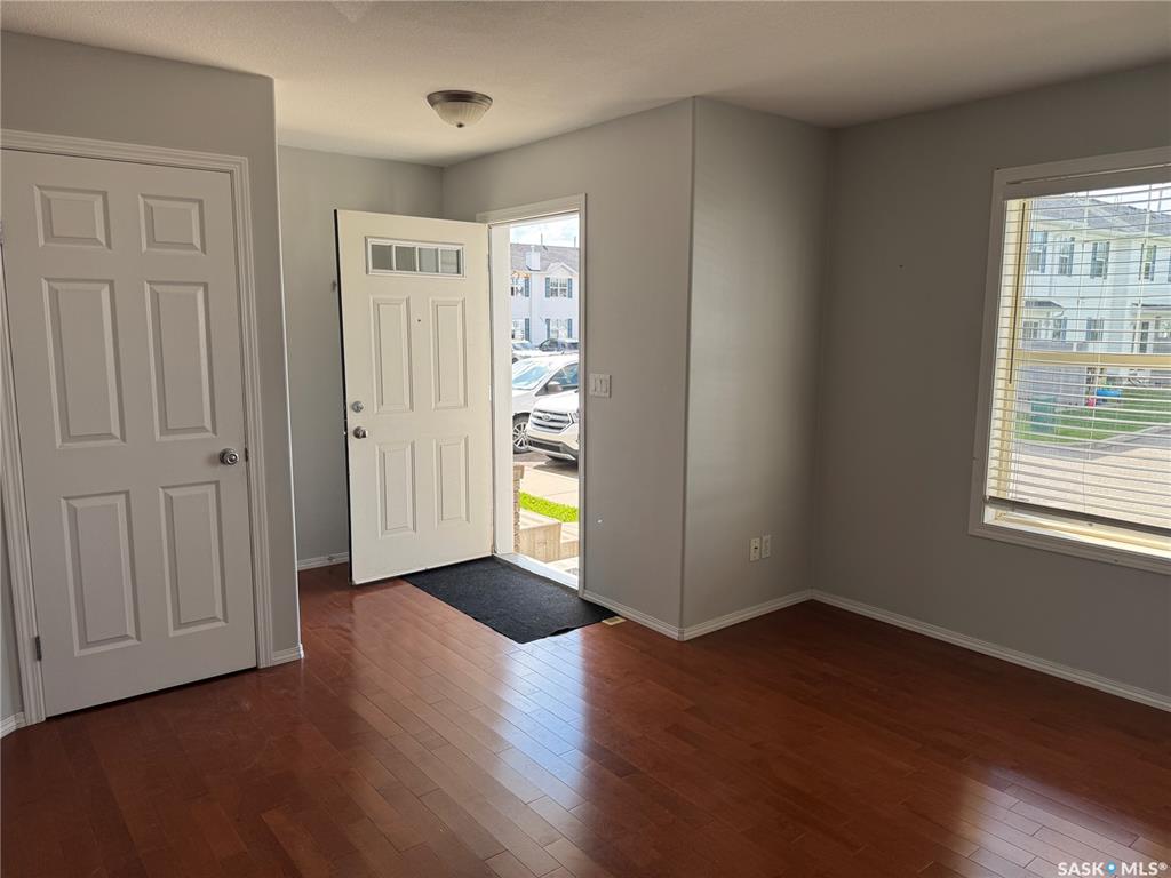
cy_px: 439
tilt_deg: -8.9
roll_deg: -0.6
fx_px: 812
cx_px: 586
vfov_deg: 56.8
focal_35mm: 24
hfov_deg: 71.6
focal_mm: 6.76
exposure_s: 1/678
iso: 80
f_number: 1.78
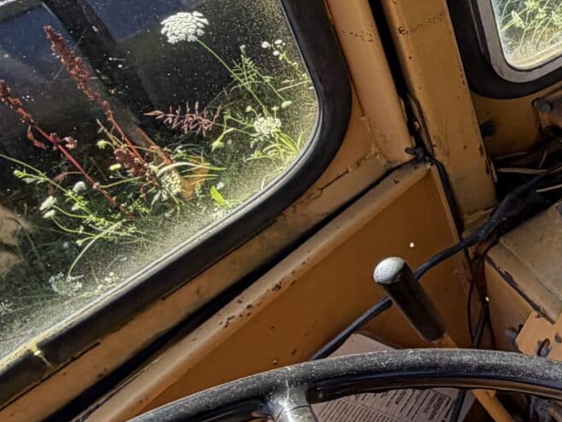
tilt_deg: -28.6
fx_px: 991
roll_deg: +0.8
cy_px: -59
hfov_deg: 23.2
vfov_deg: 22.5
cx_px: 913
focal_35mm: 61
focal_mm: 2.22
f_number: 2.2
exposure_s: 1/180
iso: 40
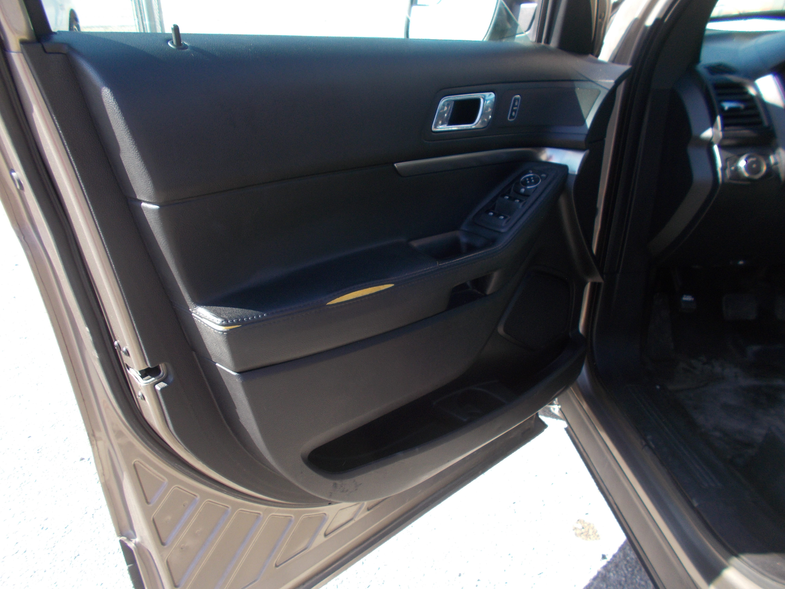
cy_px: 294
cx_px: 392
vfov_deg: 53.1
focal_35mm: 26
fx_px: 590
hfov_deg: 67.3
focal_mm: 4.6
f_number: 3.2
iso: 80
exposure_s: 1/125
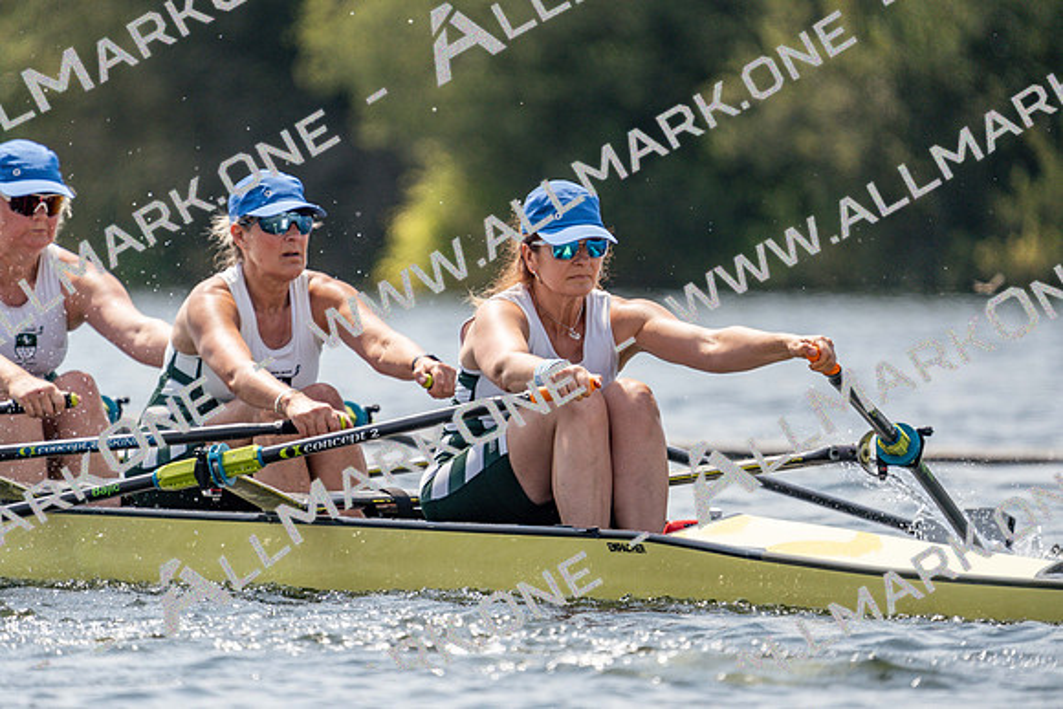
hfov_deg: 3.9
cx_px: 532
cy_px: 354
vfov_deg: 2.6
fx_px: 15623
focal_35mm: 529
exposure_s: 1/1600
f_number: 6.3
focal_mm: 529
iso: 320
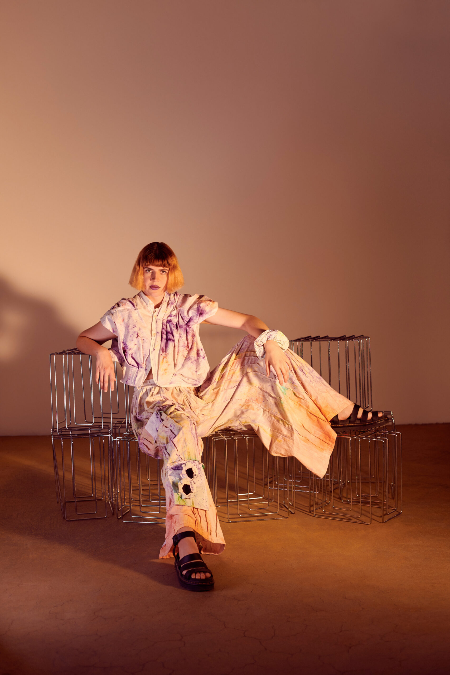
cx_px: 225
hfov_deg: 27.0
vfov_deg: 39.6
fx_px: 937
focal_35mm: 50
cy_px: 338
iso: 400
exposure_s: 1/100
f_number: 3.2
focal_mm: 50
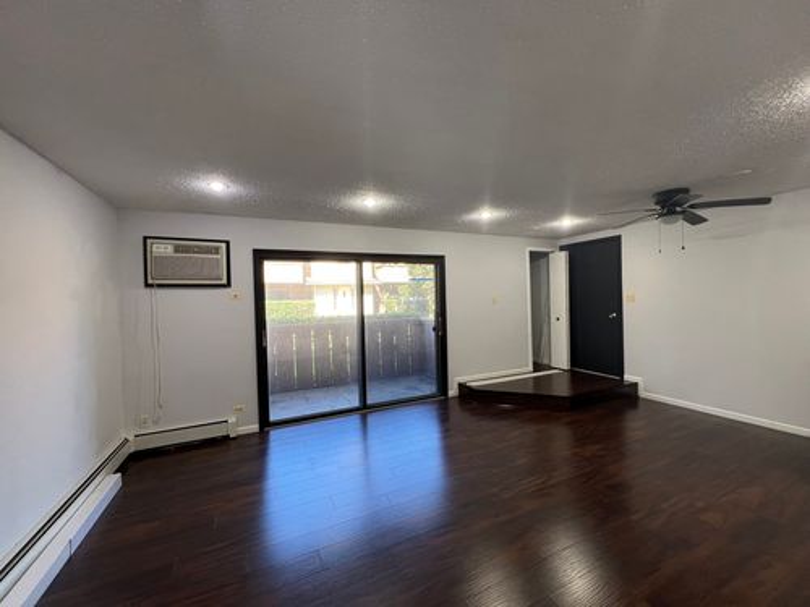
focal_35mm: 13
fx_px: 304
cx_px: 405
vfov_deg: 89.9
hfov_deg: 106.2
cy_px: 304
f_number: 1.8
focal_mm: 1.57
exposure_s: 1/99
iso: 64
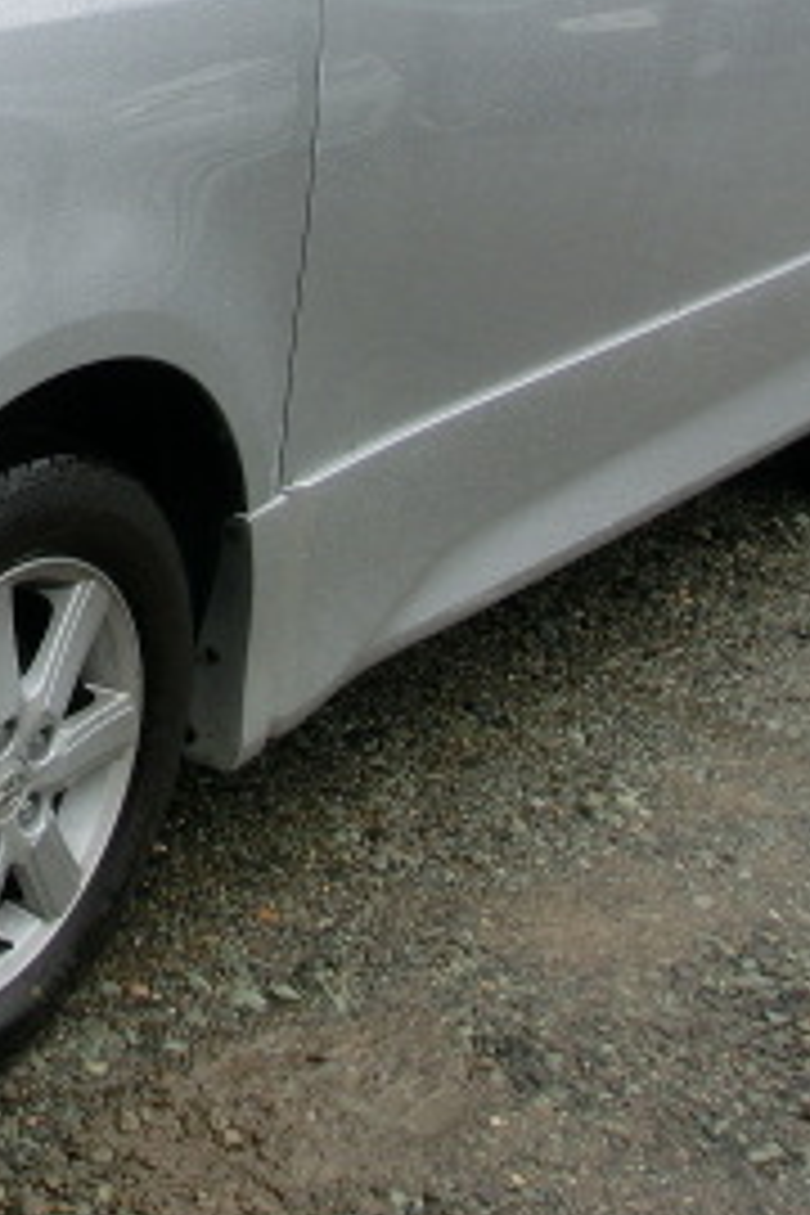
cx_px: -243
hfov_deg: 17.3
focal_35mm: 74
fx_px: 2497
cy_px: 270
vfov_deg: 26.9
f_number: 3.5
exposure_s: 1/80
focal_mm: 5.25
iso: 100
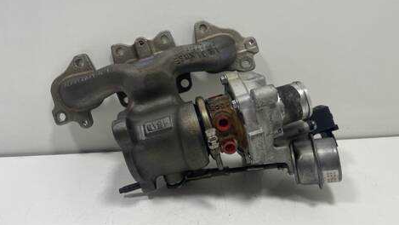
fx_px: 307
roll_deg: -0.9
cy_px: 102
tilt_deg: -20.2
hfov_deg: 66.1
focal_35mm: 29
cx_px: 202
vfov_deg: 40.2
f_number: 1.6
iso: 50
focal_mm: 4.2
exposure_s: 1/100
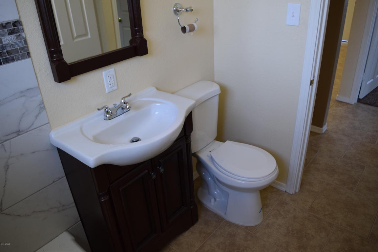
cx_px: 189
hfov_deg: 67.4
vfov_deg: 47.9
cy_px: 126
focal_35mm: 27
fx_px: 283
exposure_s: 1/60
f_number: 4
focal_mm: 18
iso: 500
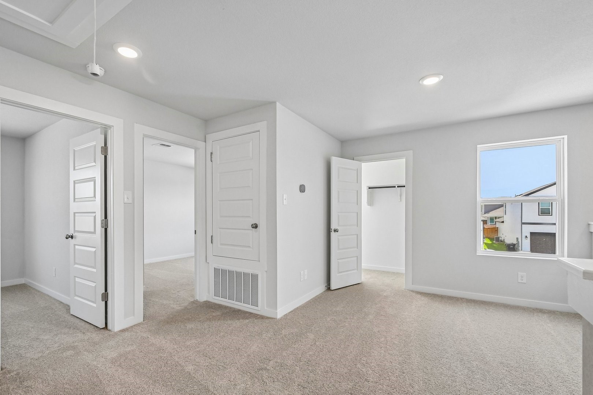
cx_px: 296
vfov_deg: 77.3
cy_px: 198
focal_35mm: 15
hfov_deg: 100.4
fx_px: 247
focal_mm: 10
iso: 400
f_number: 8
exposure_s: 1/100
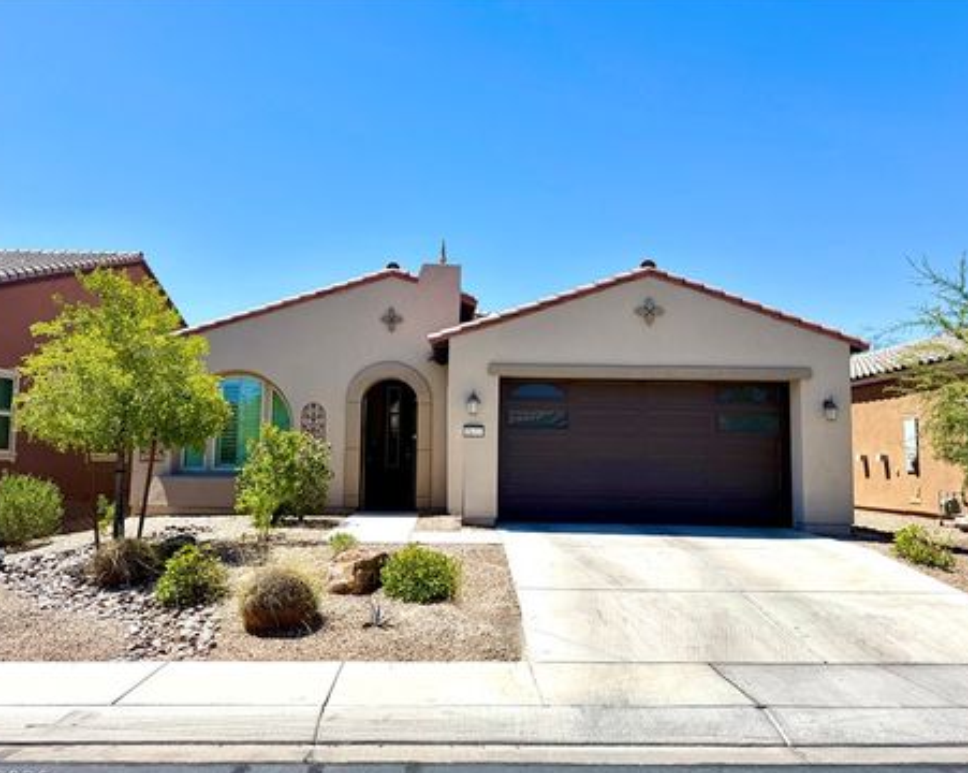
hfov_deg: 66.1
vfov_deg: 54.9
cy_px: 394
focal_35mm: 26
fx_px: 744
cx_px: 472
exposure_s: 1/6711
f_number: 1.78
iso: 80
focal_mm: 6.76
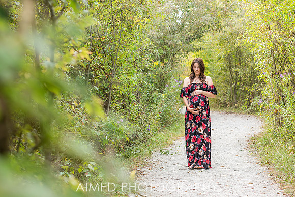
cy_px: 91
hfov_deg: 22.3
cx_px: 158
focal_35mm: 91
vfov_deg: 15.0
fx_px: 748
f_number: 4.5
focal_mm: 85
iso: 320
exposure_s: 1/200
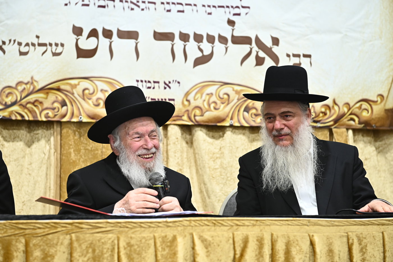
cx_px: 196
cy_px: 131
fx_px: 764
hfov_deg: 28.8
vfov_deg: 19.5
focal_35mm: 70
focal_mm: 70
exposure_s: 1/200
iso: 1600
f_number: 4
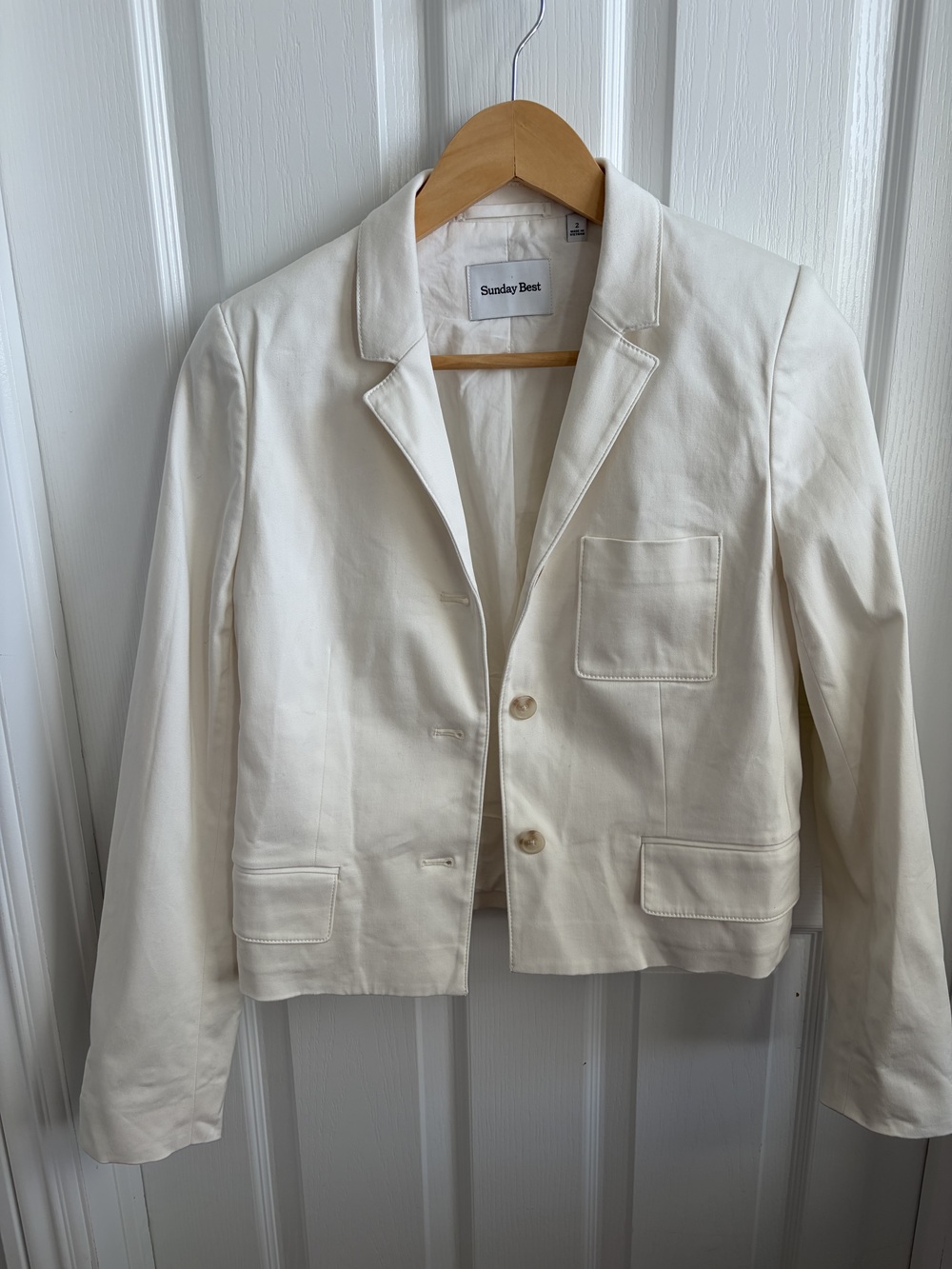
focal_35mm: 26
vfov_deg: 67.3
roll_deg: +1.1
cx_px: 476
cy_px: 634
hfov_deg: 53.1
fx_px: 953
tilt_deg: -16.9
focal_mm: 5.96
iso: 32
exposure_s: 1/135
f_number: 1.6
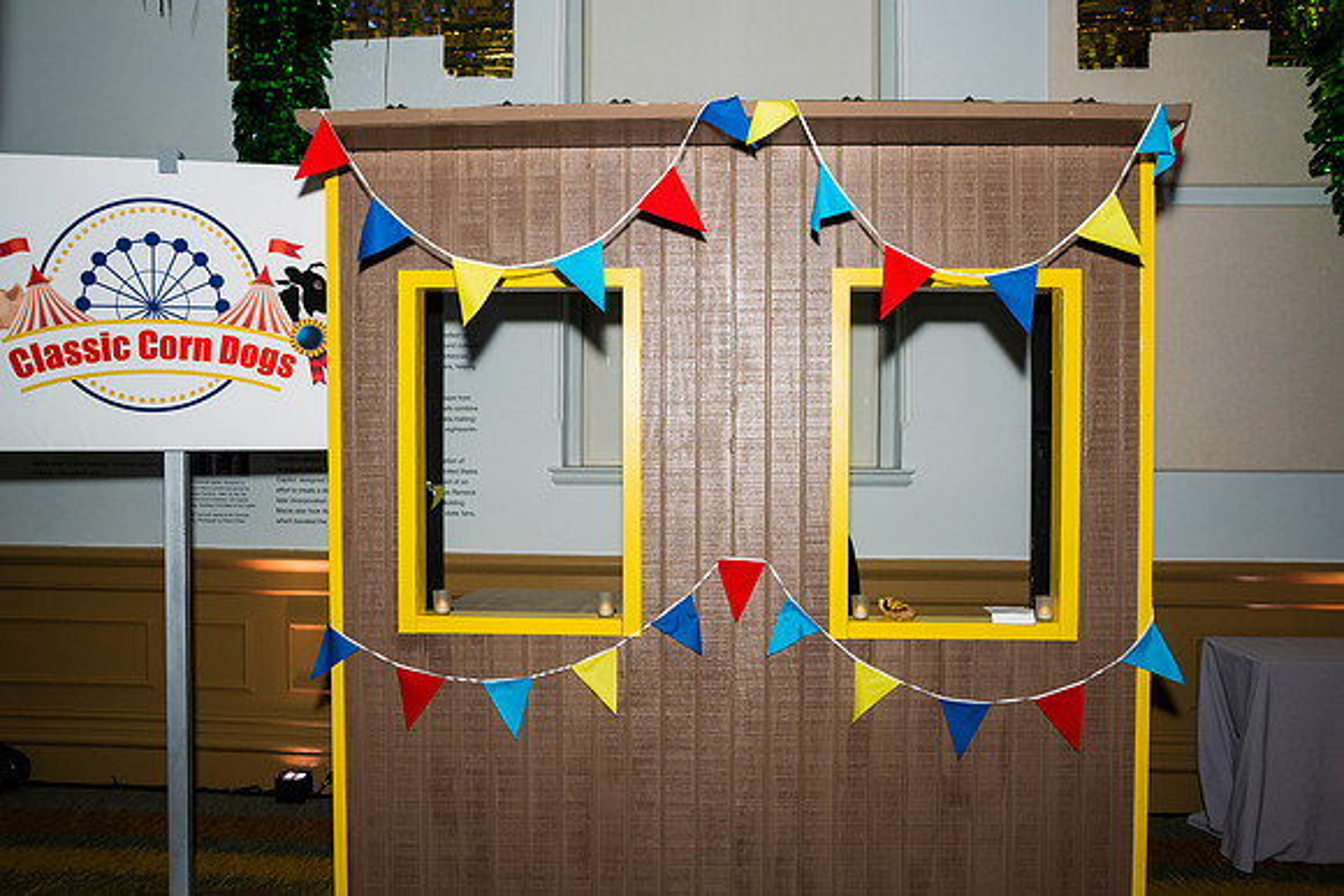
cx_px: 682
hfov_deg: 61.1
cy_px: 457
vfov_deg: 43.0
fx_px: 1137
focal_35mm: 30
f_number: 5.6
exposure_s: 1/160
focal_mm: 29
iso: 800
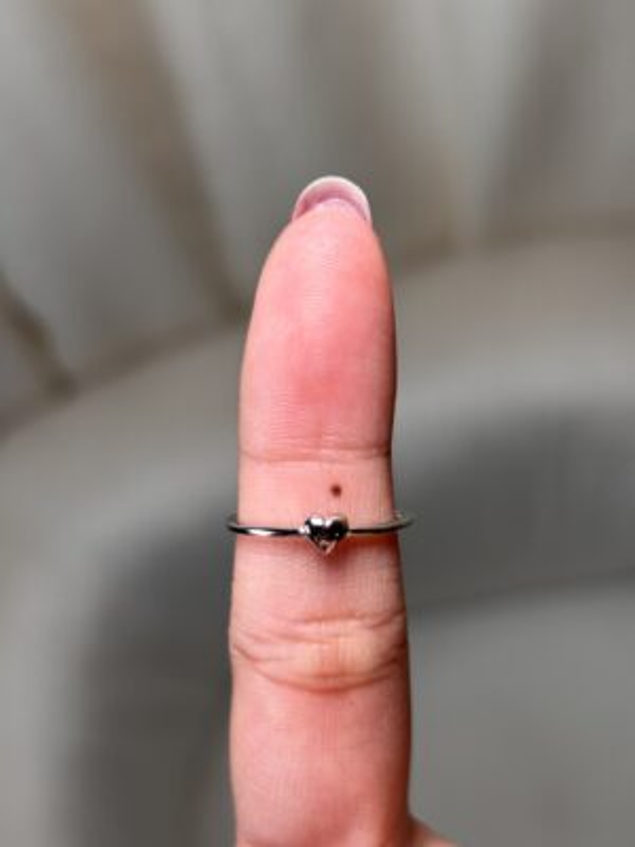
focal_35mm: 52
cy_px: 424
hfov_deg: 28.0
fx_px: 1272
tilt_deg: -57.7
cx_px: 318
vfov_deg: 36.8
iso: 50
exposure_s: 1/112
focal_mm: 5.96
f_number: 1.6
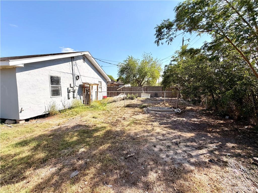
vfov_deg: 85.7
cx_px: 129
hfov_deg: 102.1
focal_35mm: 14
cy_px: 96
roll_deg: -0.2
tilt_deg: -4.6
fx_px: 104
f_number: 2.2
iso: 25
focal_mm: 2.22
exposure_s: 1/770
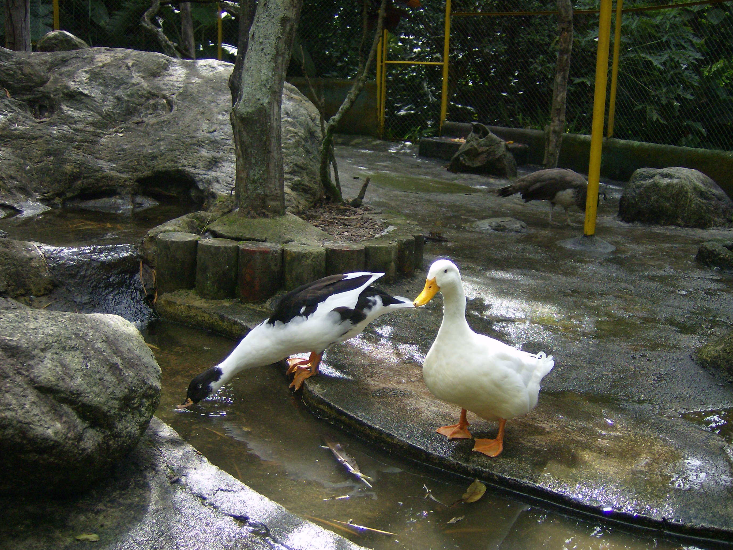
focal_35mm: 37
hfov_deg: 50.1
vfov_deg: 38.7
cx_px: 373
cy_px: 276
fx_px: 784
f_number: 2.8
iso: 100
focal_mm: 6
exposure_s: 1/462
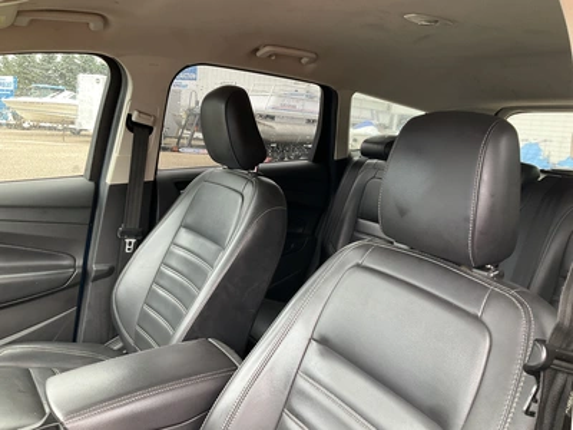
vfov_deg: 48.2
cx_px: 286
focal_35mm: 29
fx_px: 480
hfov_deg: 61.7
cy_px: 215
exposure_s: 1/70
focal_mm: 3
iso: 64
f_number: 1.8
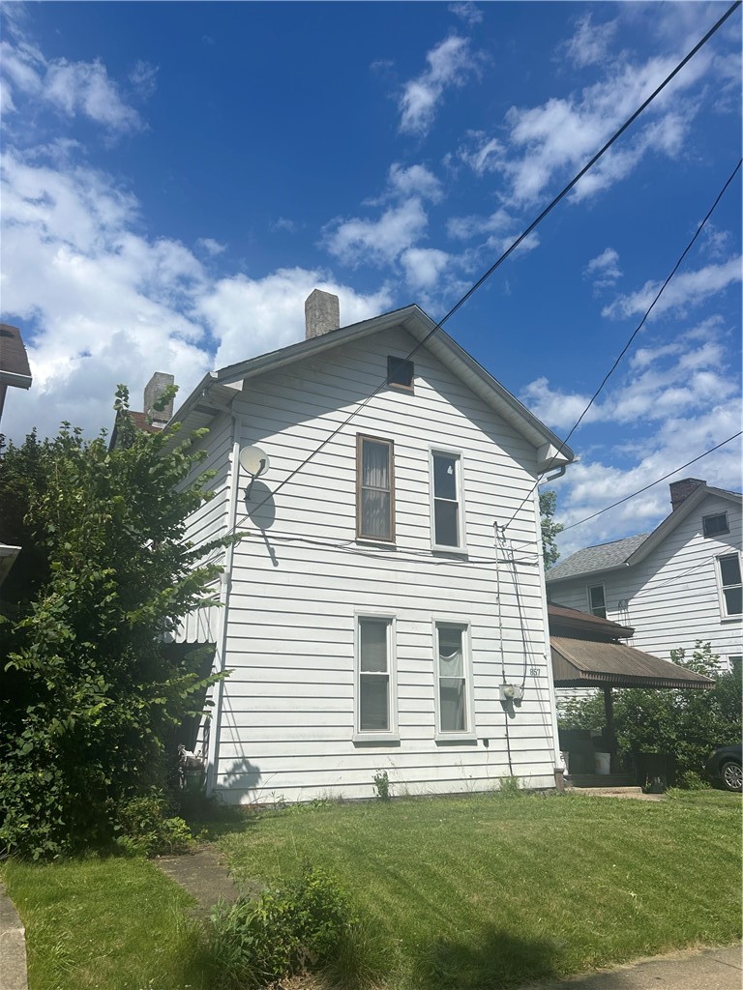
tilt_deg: +17.5
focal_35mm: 26
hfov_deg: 53.1
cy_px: 495
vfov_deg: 67.3
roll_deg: -0.5
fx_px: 744
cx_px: 372
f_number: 1.5
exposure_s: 1/8696
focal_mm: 5.7
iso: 50
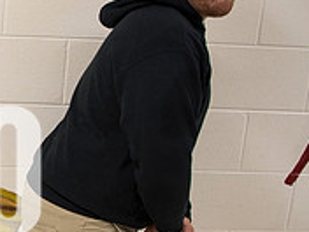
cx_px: -91
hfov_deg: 22.9
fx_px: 678
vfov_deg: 19.2
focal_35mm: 76
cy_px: 189
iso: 400
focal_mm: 24
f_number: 2.8
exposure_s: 1/50
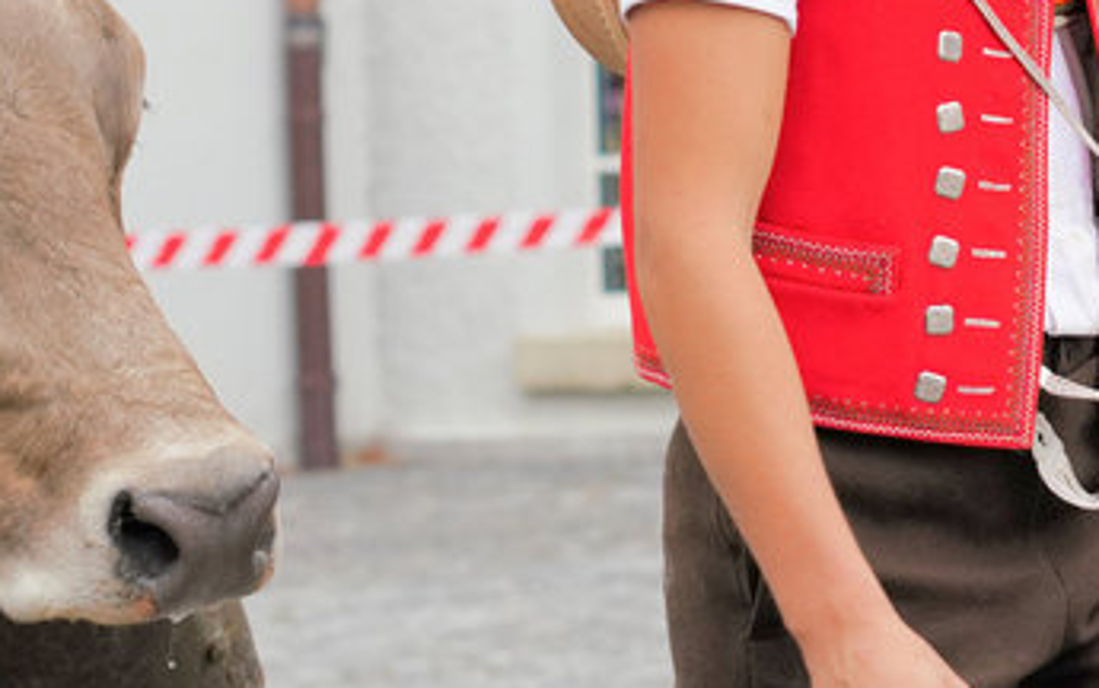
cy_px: 102
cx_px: 637
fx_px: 6772
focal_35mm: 226
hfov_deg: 9.3
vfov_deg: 5.8
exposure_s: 1/800
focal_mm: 85
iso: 800
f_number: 5.6
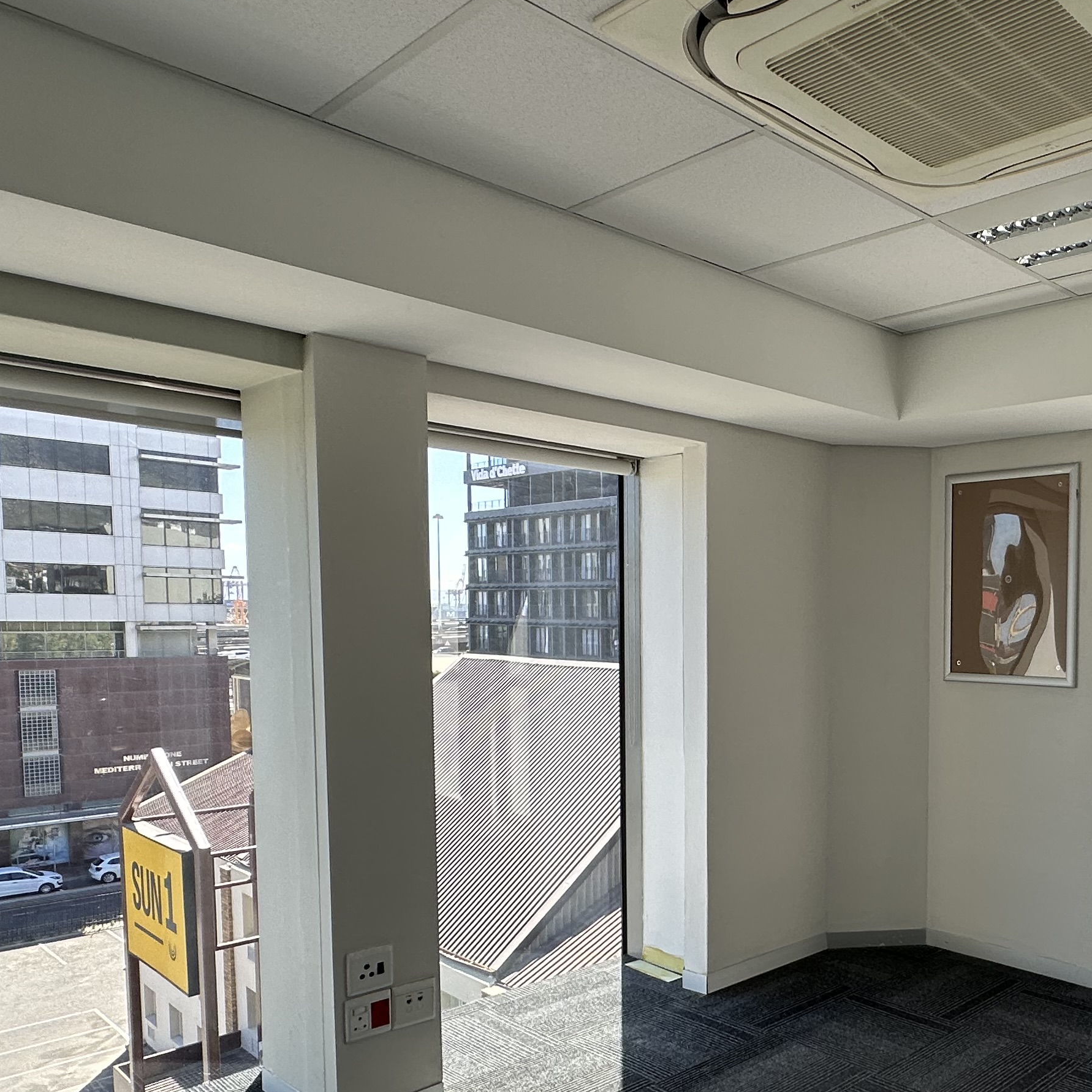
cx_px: 920
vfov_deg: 56.6
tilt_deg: -4.0
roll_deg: +0.6
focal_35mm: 28
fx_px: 999
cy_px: 683
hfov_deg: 52.4
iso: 40
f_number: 2.2
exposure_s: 1/99
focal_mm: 2.22
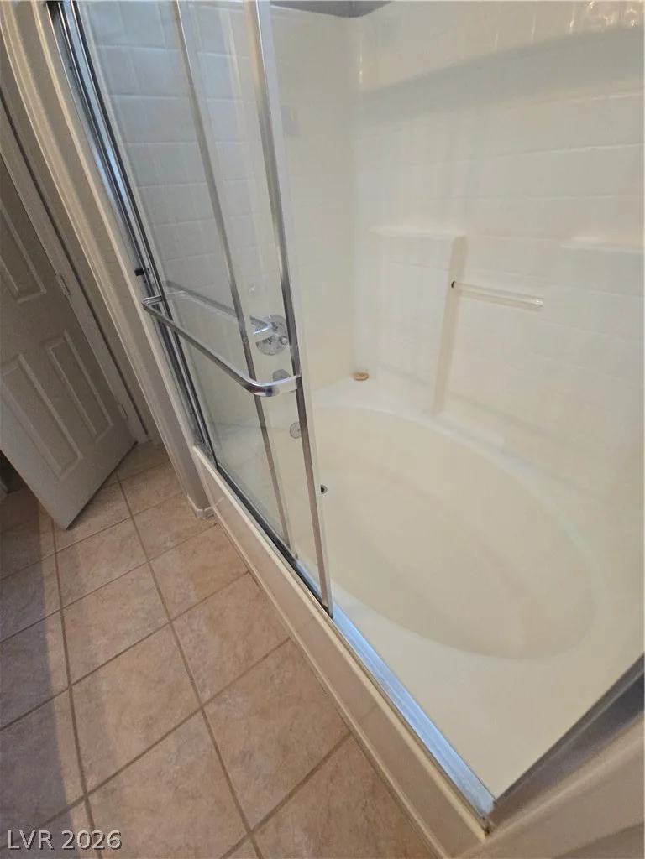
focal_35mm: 13
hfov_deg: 89.9
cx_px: 322
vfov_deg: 106.2
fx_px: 323
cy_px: 430
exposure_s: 1/60
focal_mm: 2.2
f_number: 2.2
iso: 250
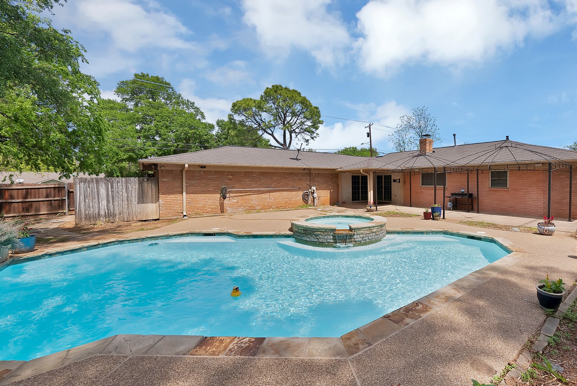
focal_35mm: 15
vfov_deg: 77.4
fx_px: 241
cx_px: 351
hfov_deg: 98.8
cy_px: 188
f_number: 8
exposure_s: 1/640
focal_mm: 12
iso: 640
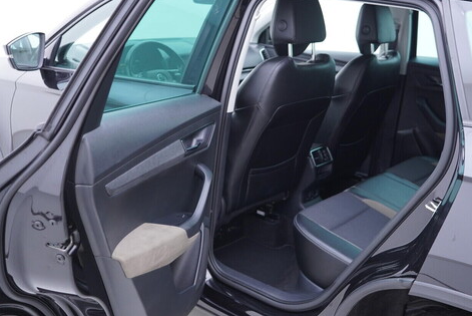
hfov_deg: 46.3
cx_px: 259
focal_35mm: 42
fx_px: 551
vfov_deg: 31.9
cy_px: 133
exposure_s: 1/40
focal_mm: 24
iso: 320
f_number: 2.8
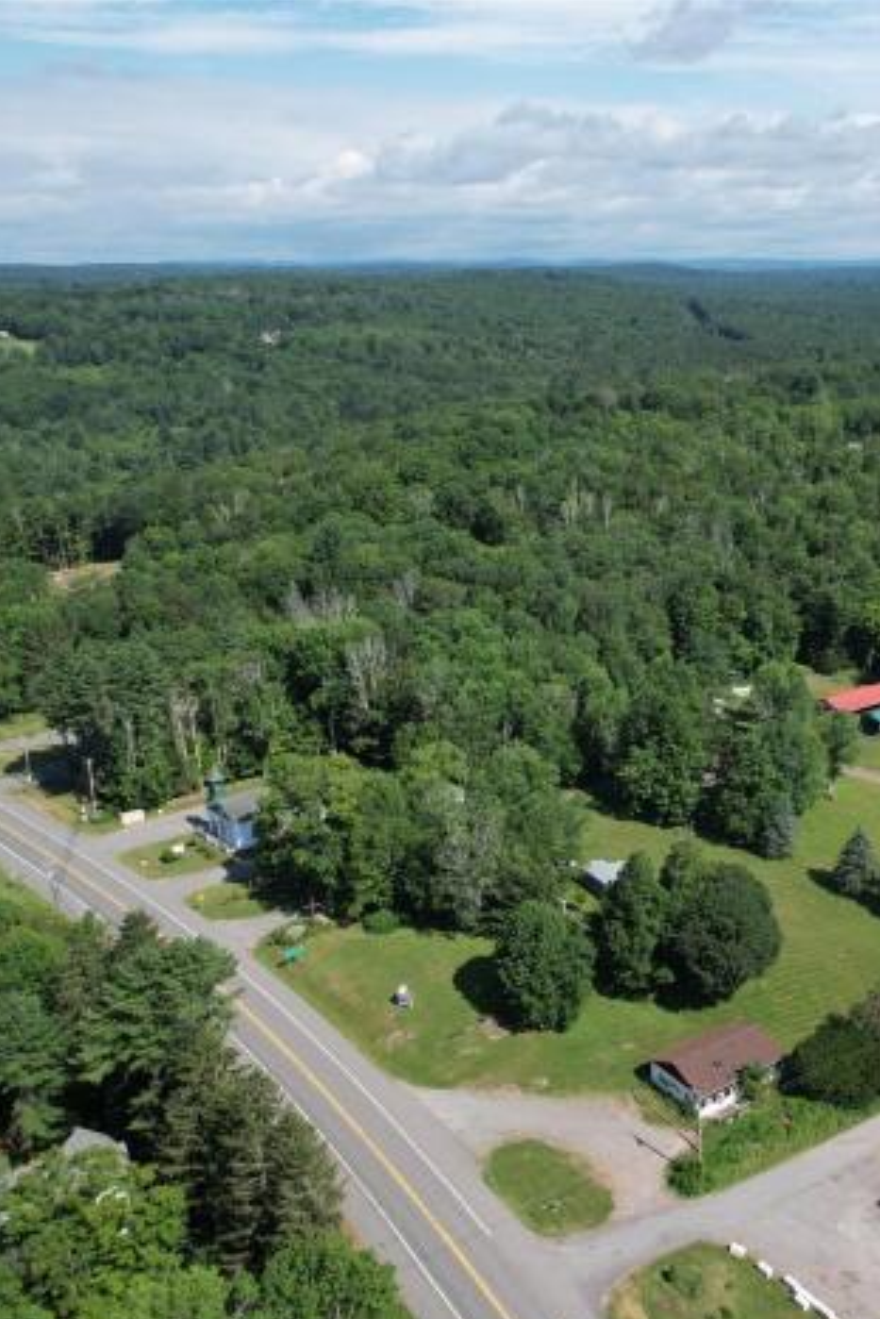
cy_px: 676
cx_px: 724
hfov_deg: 37.3
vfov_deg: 55.8
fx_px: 1246
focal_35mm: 34
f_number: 2.8
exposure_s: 1/2000
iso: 120
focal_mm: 8.38
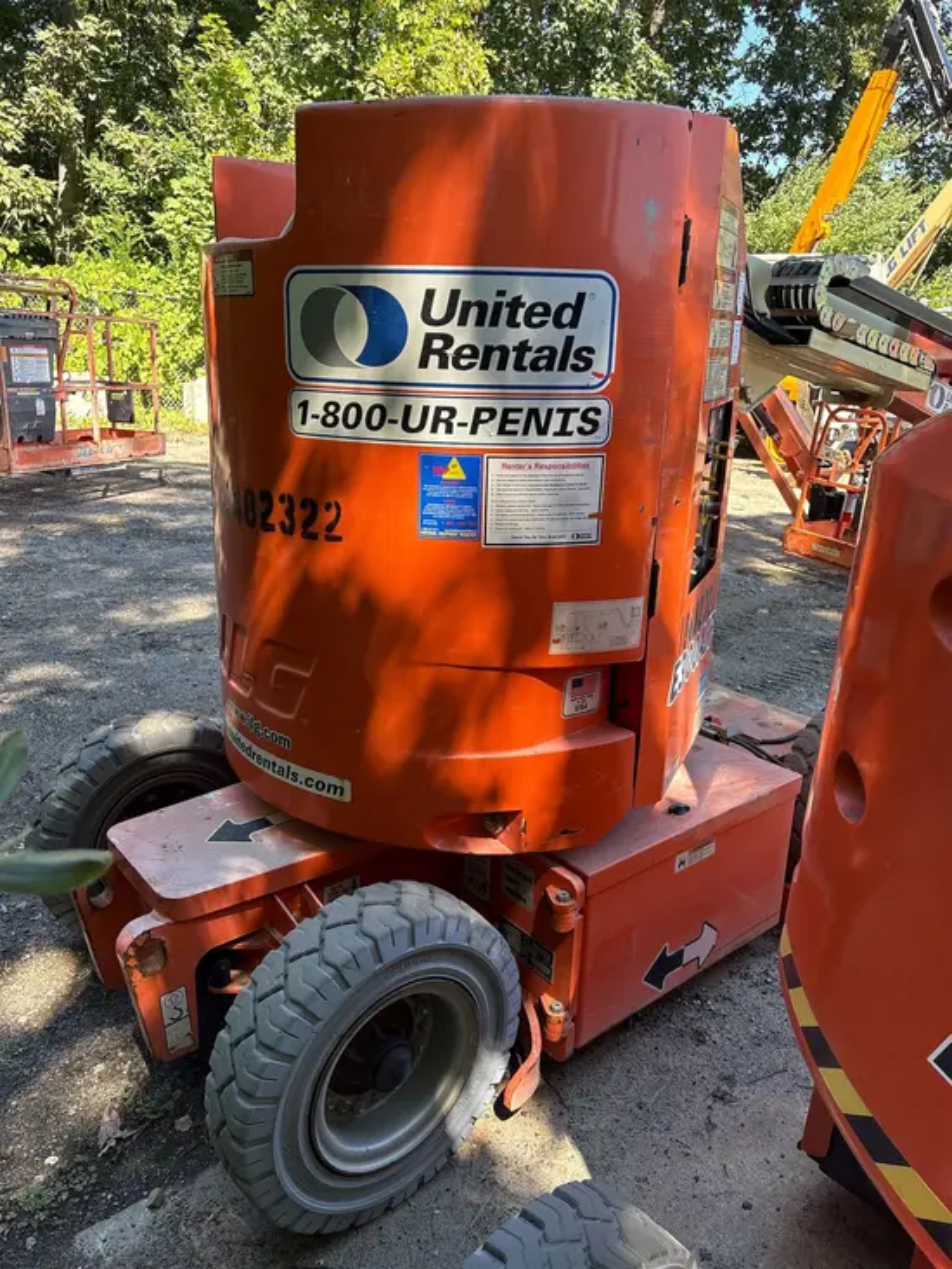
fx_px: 953
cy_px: 634
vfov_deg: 67.3
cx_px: 476
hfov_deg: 53.1
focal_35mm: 26
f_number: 1.6
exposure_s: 1/357
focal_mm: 5.96
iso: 64
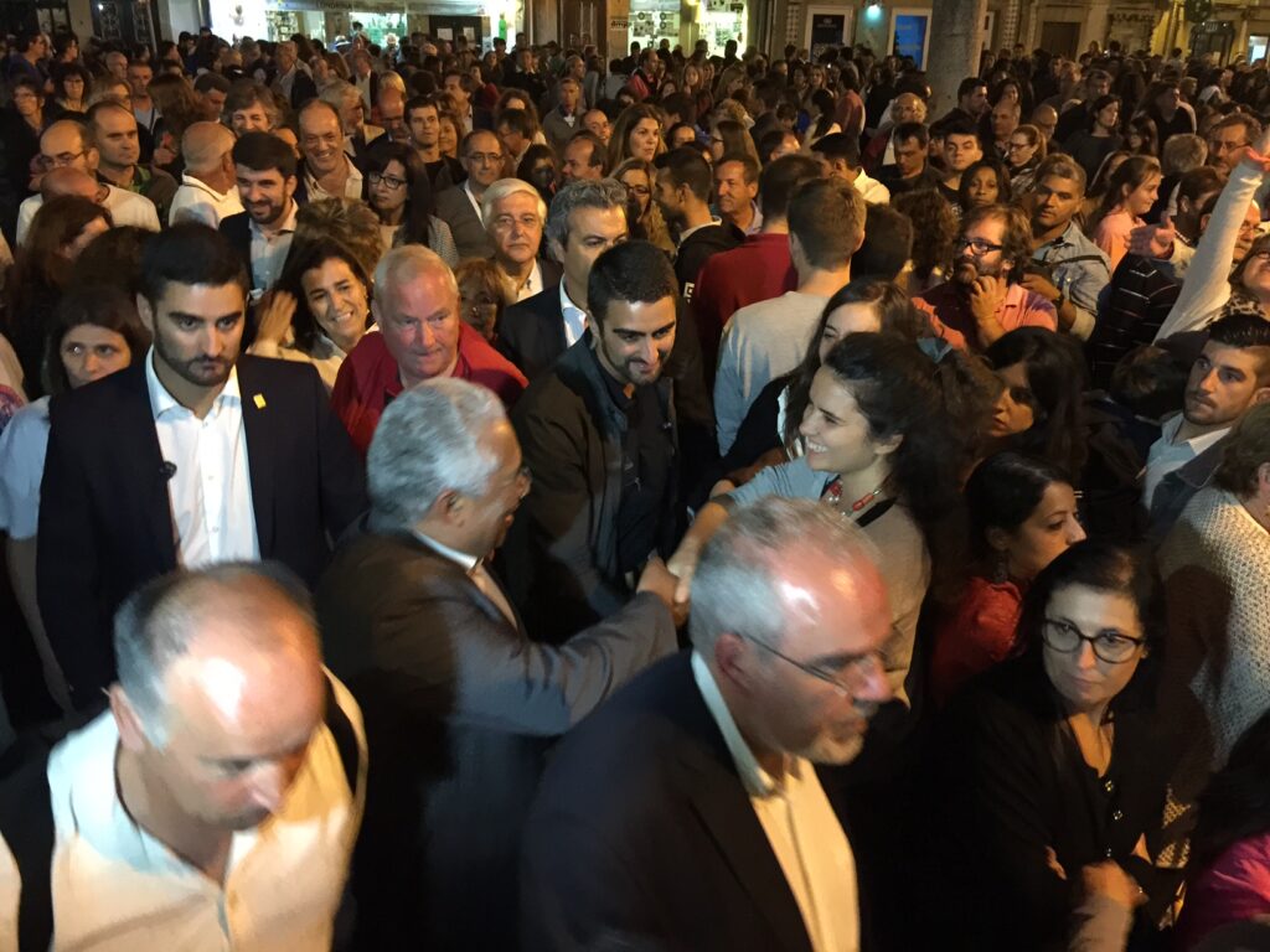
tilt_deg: -20.8
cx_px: 635
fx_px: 1064
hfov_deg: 61.7
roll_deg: -1.9
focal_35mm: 29
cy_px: 476
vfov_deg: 48.2
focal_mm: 4.15
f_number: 2.2
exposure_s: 1/8
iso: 200
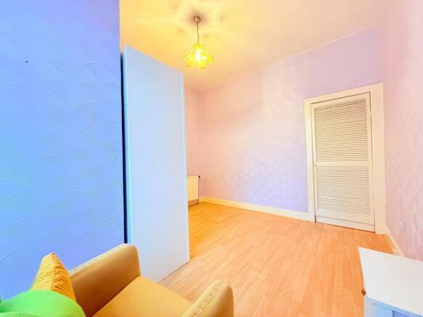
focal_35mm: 14
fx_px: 171
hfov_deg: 102.1
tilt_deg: +0.6
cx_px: 212
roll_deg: +0.6
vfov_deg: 85.7
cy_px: 158
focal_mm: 2.22
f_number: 2.2
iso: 640
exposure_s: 1/50
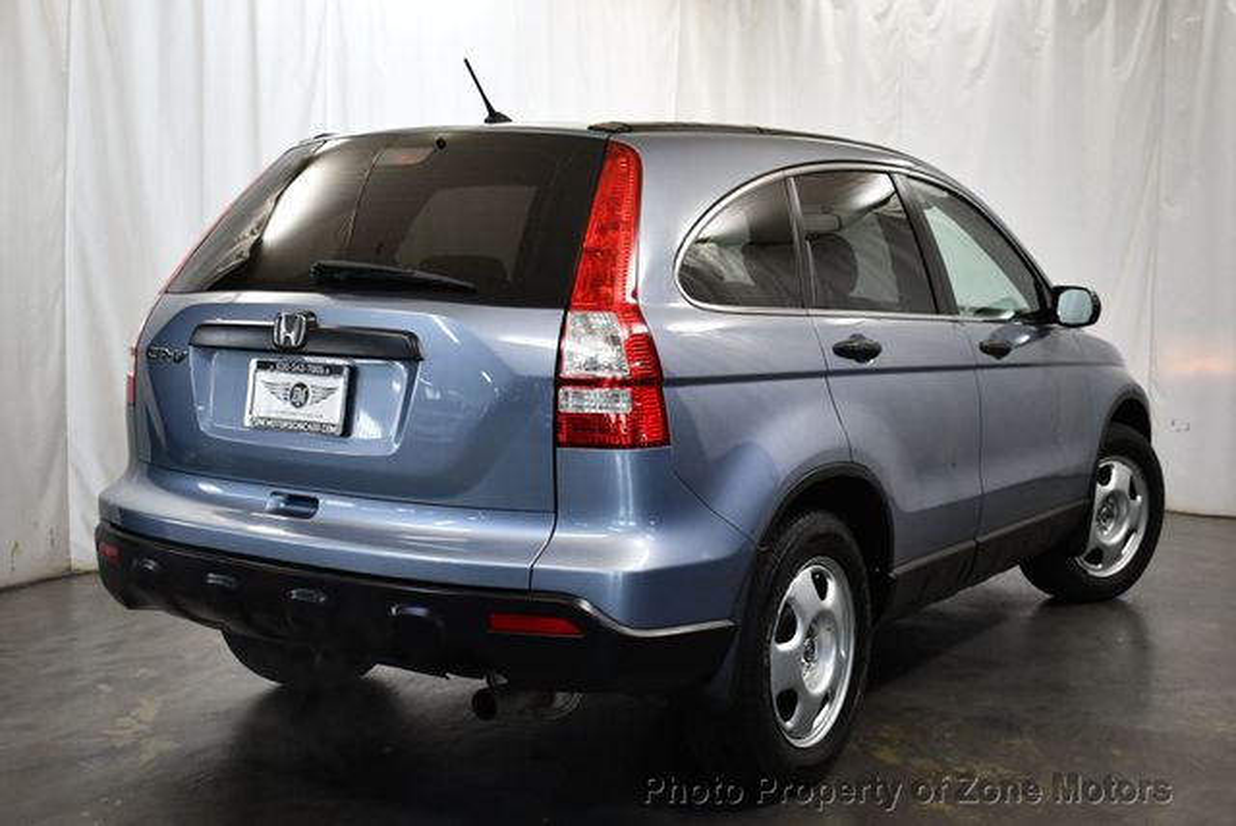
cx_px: 618
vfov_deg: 28.1
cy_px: 413
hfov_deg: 41.1
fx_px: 1649
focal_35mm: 48
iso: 800
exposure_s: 1/125
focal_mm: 24
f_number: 3.8
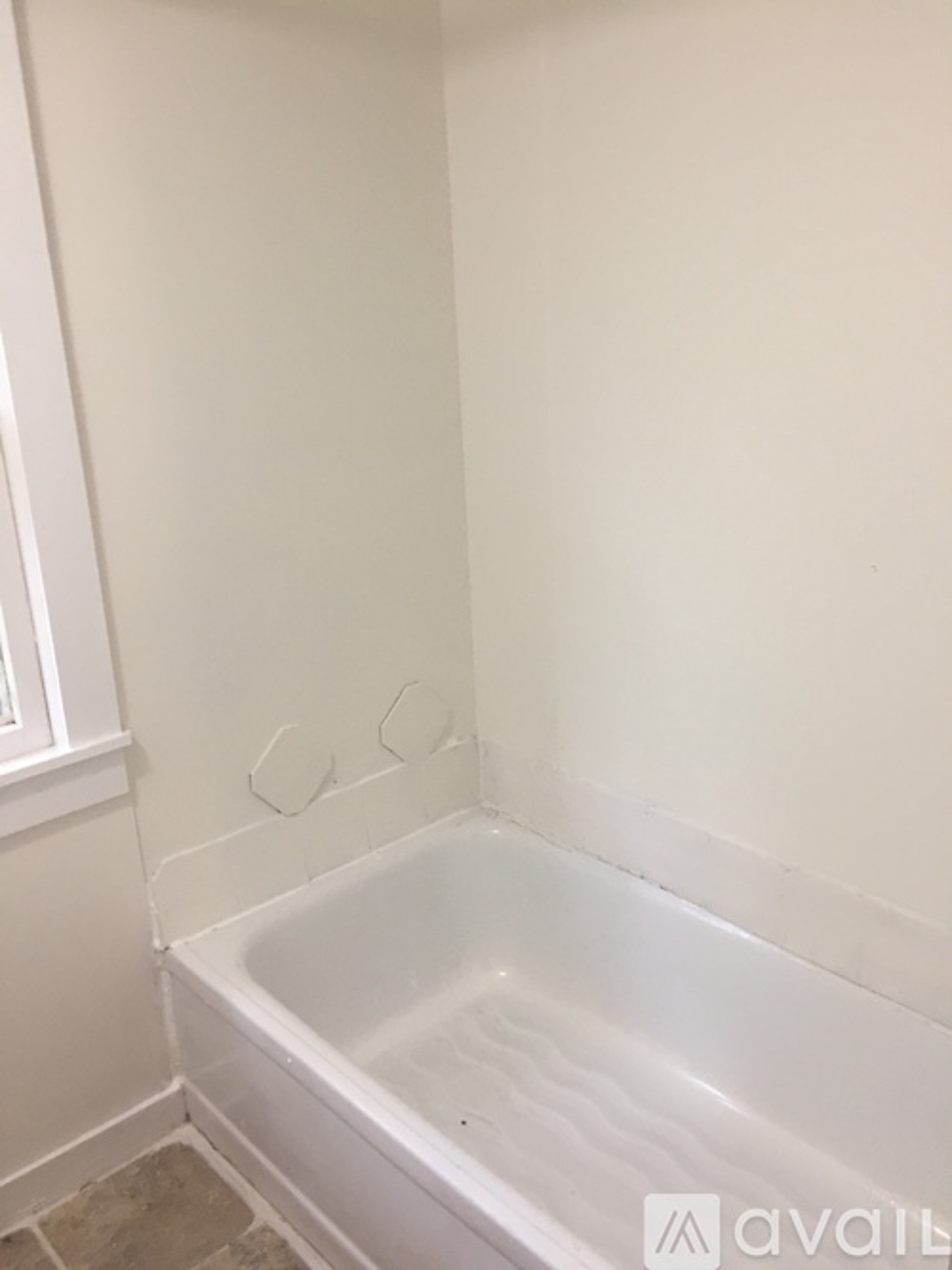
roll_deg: +0.2
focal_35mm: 29
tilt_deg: -16.6
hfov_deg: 48.2
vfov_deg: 61.7
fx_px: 1064
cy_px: 635
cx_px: 476
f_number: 2.2
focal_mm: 4.15
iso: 80
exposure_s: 1/30
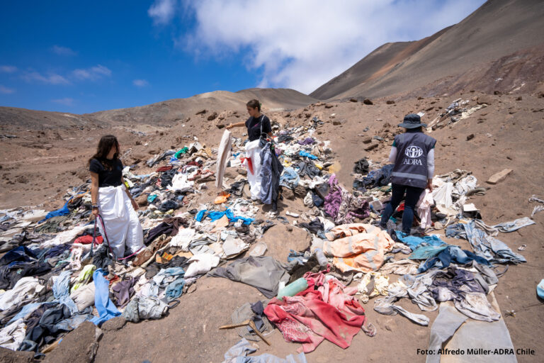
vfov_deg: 73.7
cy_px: 182
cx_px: 272
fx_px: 242
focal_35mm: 16
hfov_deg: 96.7
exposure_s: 1/100
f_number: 18
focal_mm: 16
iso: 100
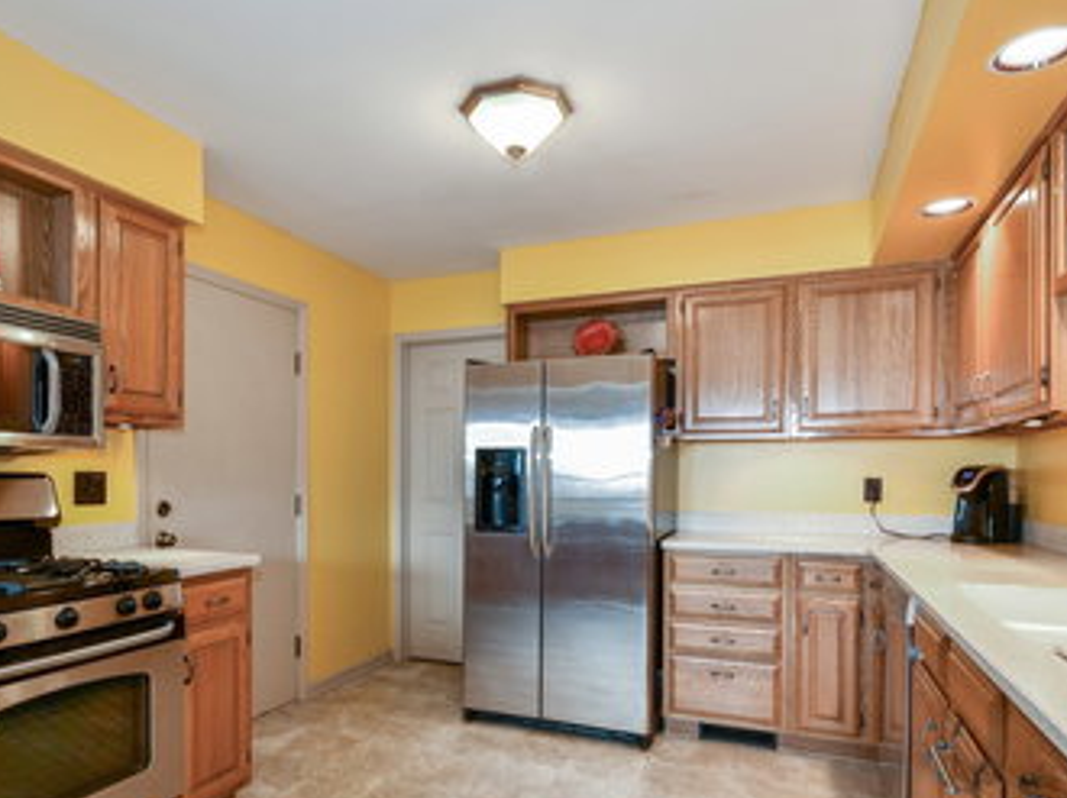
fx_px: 647
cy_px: 459
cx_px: 498
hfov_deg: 78.9
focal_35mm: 21
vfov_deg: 63.1
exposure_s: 1/6
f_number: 9
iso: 200
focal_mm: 10
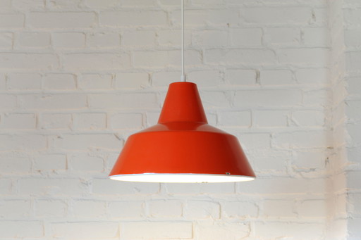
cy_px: 120
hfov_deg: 28.9
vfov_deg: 19.4
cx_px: 180
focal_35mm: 70
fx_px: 702
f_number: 10
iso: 1250
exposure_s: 1/6
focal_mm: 70
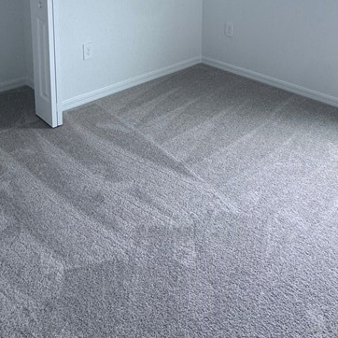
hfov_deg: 47.0
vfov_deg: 40.7
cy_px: -7
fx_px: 387
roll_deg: +0.2
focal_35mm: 35
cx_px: 203
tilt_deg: -8.8
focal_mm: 2.22
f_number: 2.2
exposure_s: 1/99
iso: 125
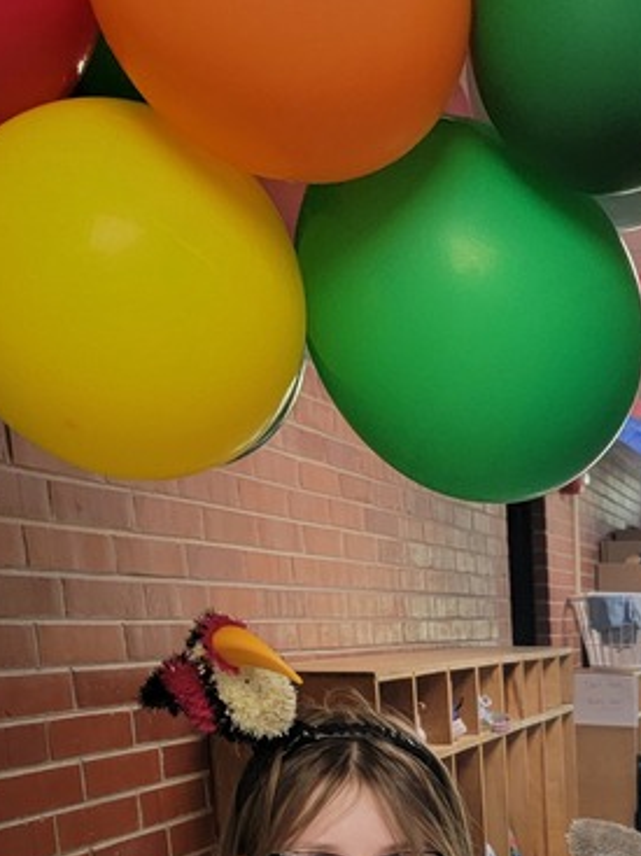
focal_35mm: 67
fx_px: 1655
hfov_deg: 19.9
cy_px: 1040
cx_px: 862
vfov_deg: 25.8
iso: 200
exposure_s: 1/120
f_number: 1.8
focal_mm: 6.7
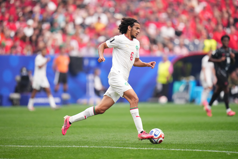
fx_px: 2644
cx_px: 119
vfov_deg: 3.4
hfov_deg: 5.2
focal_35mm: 400
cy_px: 80
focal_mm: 400
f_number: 2.8
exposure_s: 1/3200
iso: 3200
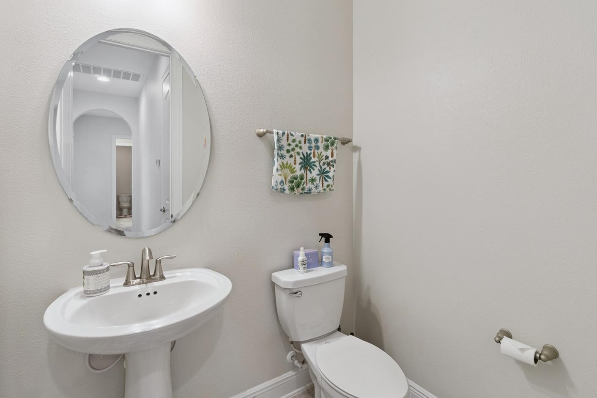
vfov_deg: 70.3
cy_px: 184
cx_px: 318
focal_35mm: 17
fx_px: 282
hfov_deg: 93.2
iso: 400
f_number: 11
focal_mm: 10
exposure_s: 1/6
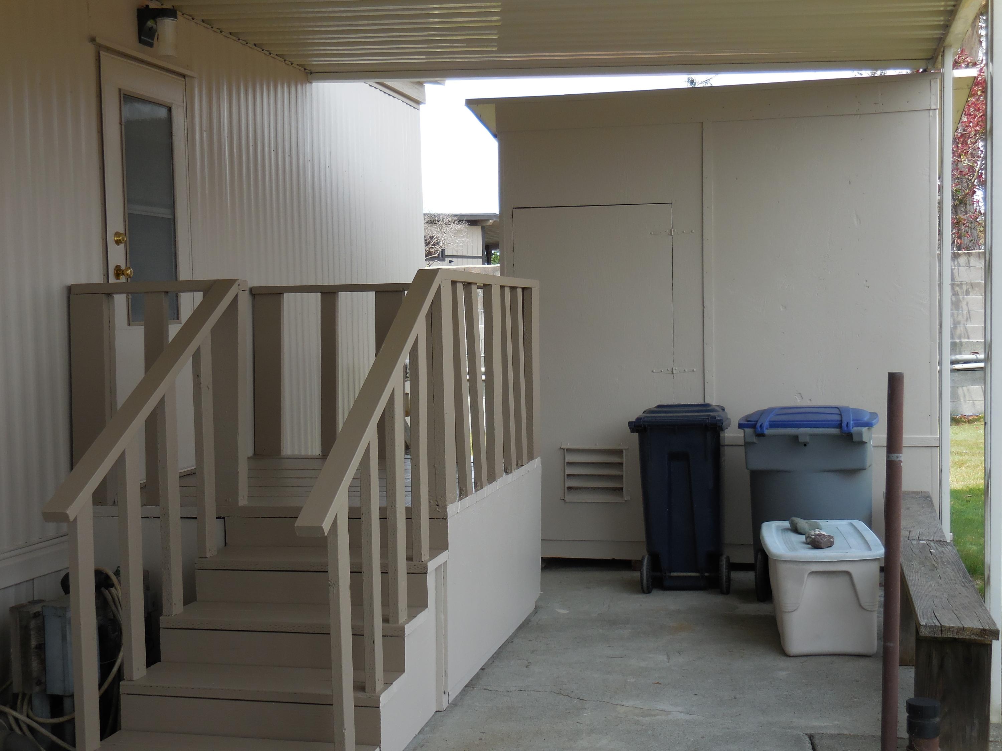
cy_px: 376
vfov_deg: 32.2
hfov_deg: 42.1
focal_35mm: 45
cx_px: 501
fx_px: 1303
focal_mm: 8.1
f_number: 4.2
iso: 125
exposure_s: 1/320
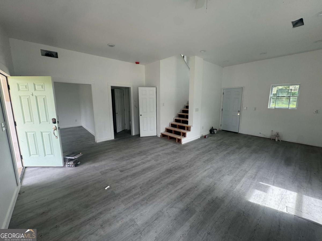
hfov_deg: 102.1
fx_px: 130
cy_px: 120
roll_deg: -0.5
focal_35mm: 14
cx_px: 161
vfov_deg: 85.7
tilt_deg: -9.0
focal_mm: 2.22
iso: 50
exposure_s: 1/99
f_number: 2.2
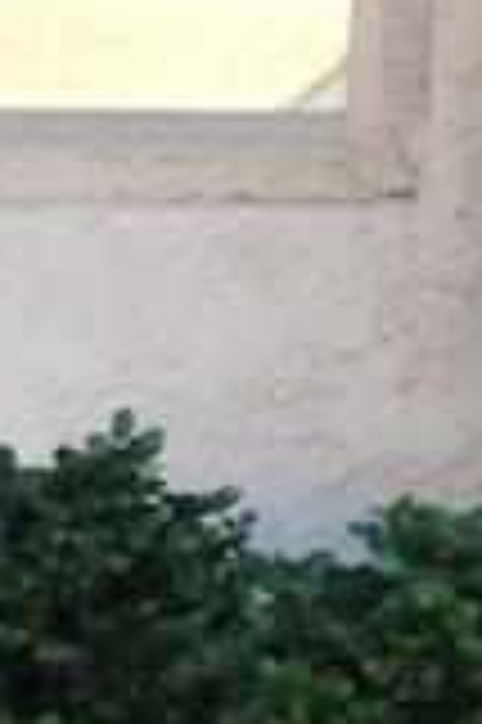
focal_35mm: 419
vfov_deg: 4.9
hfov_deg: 3.2
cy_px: -558
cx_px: 1482
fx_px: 8432
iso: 400
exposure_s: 1/1000
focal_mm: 44
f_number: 3.2
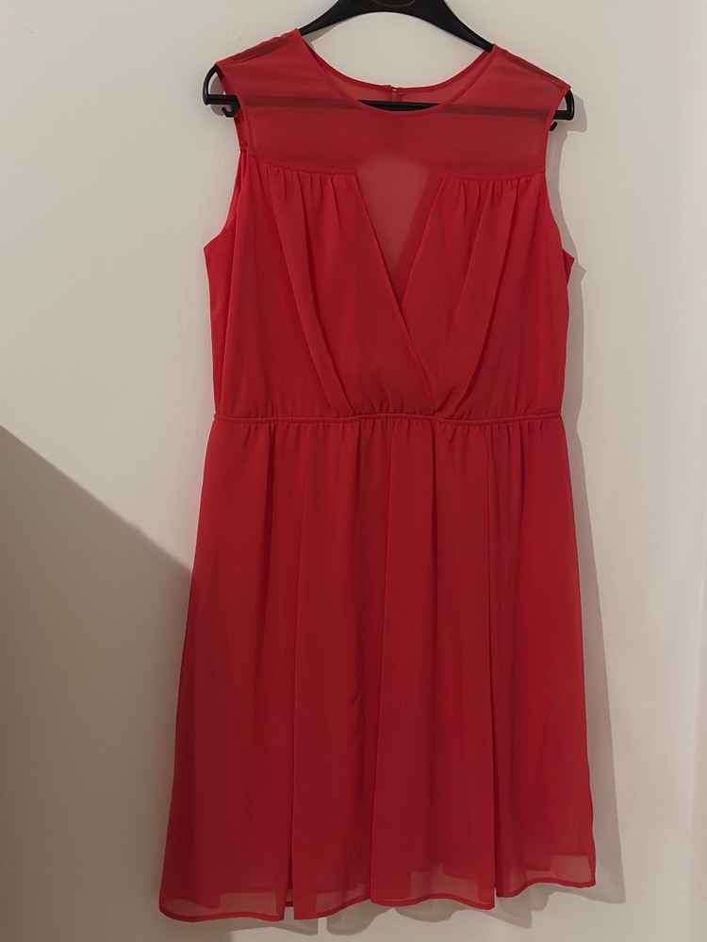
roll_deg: -0.8
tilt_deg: -9.2
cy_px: 471
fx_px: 1307
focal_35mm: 48
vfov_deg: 39.7
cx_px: 354
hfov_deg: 30.3
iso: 800
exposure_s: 1/25
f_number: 1.78
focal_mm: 6.86
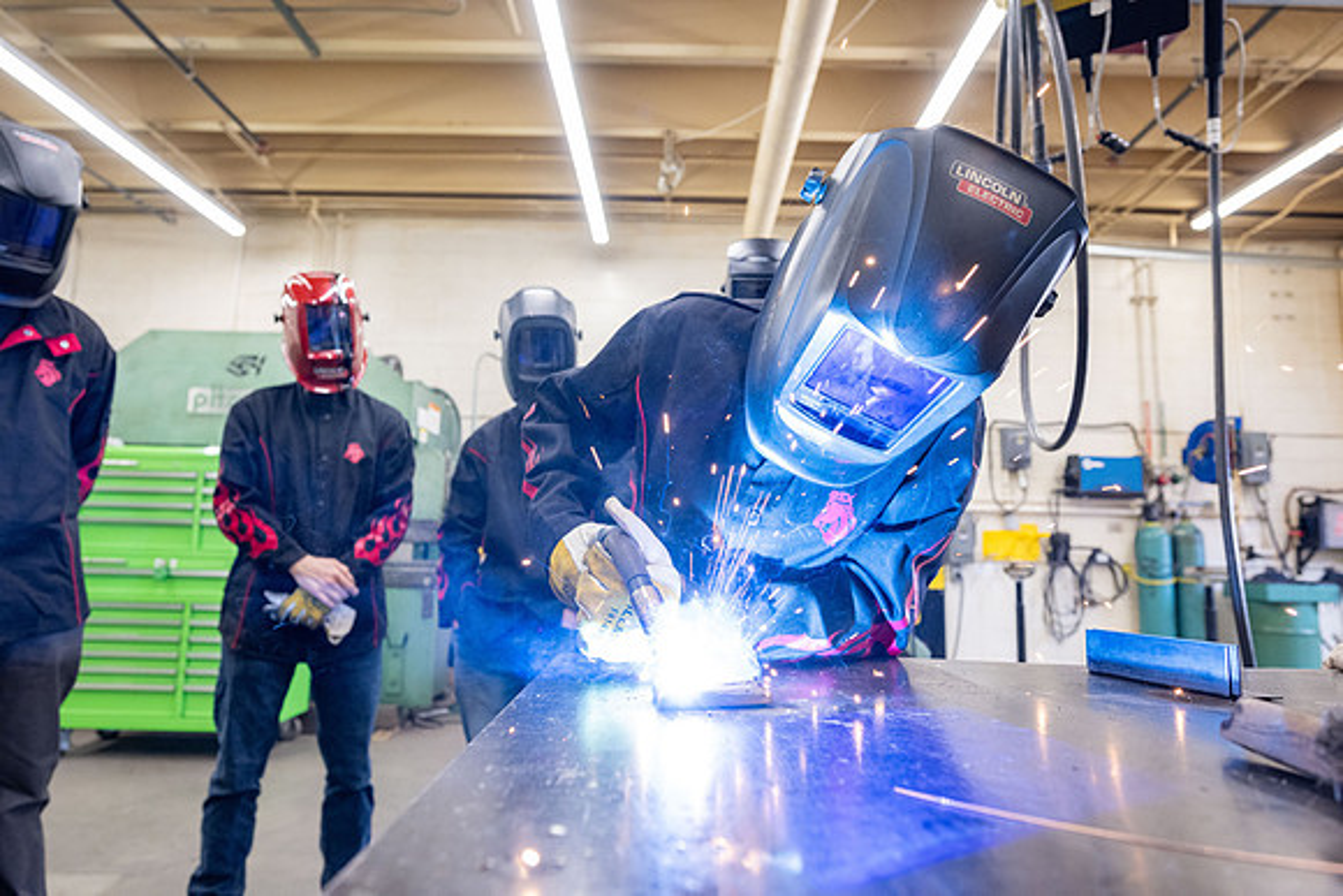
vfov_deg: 60.7
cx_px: 672
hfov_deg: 82.6
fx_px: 765
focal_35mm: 20
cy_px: 448
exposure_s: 1/200
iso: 1600
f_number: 4
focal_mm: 20.5
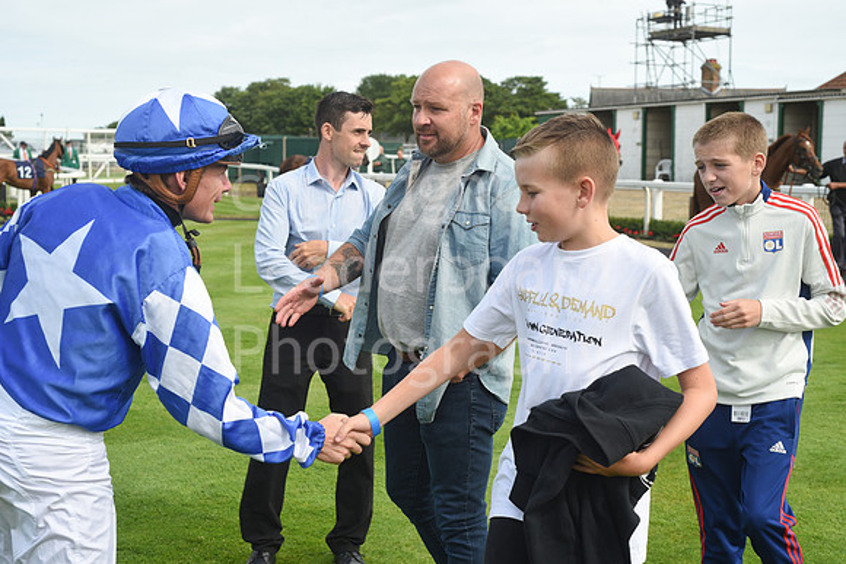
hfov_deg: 39.6
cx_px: 423
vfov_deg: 27.0
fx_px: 1175
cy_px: 282
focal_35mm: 50
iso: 400
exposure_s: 1/800
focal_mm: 50
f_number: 6.3
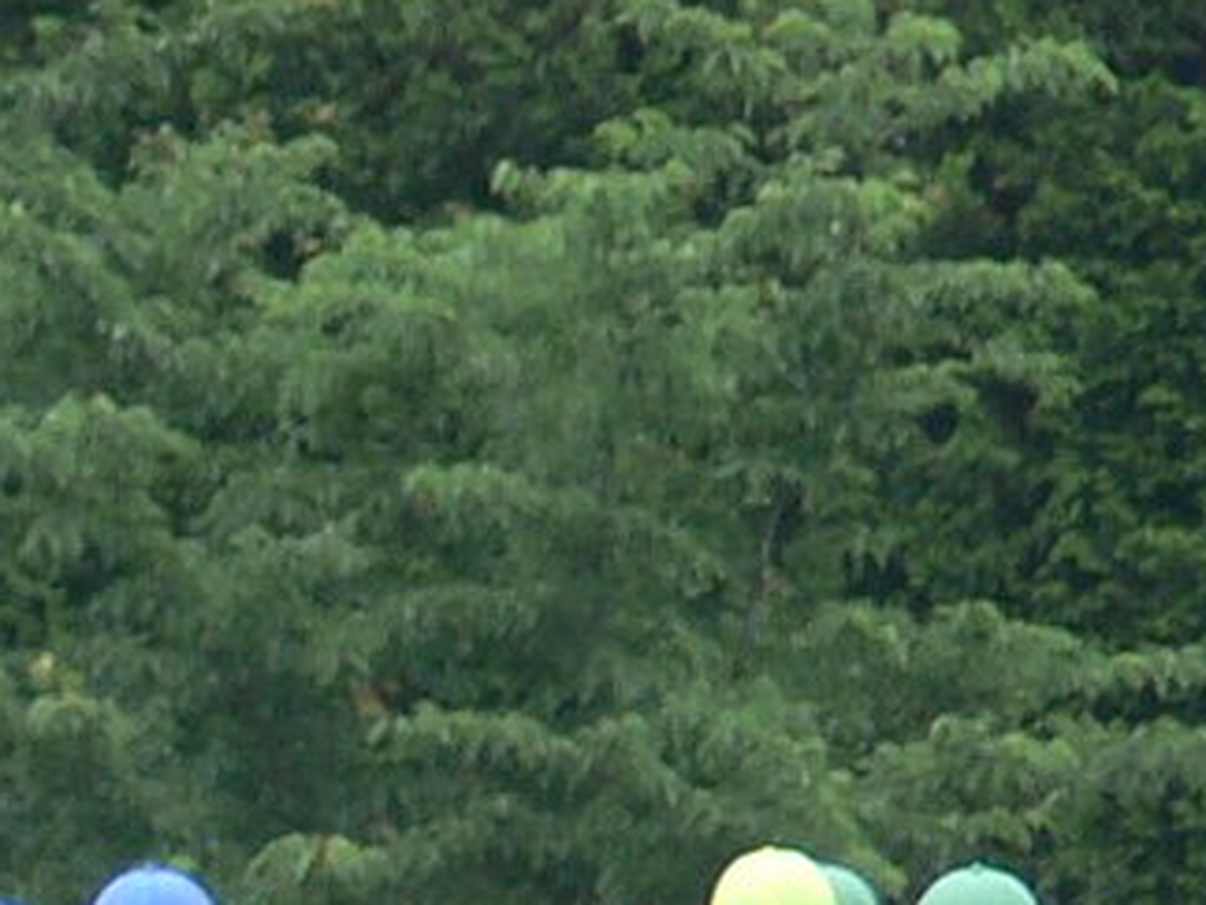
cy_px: 1069
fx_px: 62676
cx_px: -852
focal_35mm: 1799
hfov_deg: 1.1
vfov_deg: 0.8
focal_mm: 60.3
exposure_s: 1/160
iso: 80
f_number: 3.6
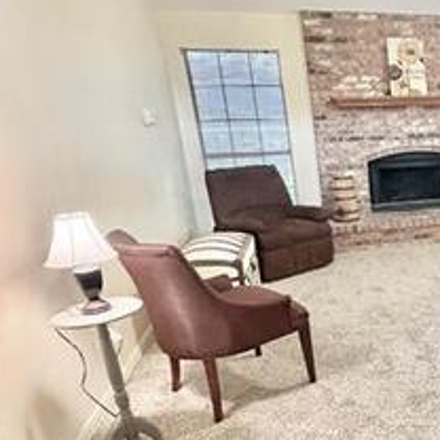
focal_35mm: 38
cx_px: 482
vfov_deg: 43.5
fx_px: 546
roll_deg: +1.9
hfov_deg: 37.0
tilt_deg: -16.9
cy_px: 277
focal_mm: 2.22
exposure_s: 1/60
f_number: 2.2
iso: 640
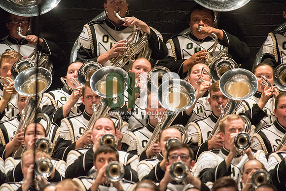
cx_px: 143
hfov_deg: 3.4
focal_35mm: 600
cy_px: 96
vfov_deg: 2.3
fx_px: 4768
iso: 4000
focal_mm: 600
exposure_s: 1/320
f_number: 5.6
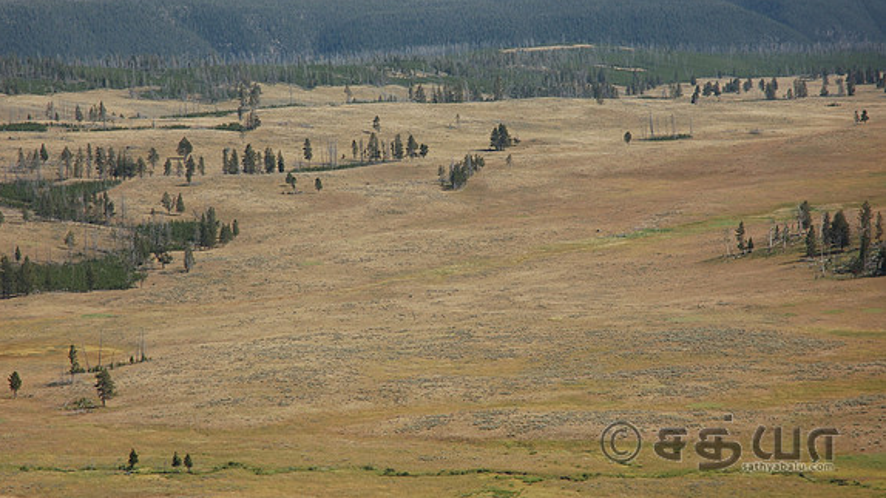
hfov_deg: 19.3
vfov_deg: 10.9
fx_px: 2608
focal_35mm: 111
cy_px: 230
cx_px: 440
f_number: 7.1
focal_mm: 70
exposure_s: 1/200
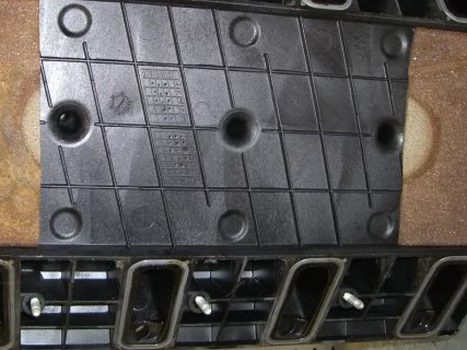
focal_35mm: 57
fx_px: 769
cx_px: 177
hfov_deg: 33.6
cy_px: 132
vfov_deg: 25.6
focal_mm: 6.2
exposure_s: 1/60
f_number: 2.7
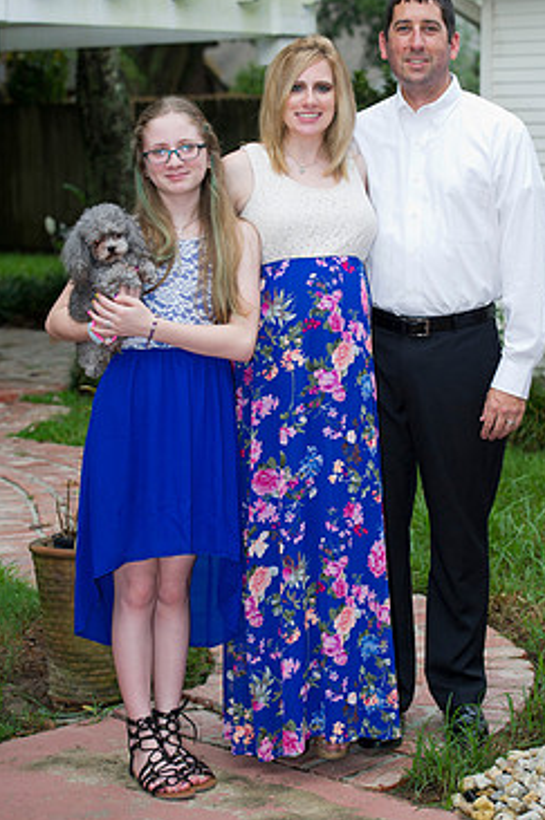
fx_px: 1958
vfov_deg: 23.7
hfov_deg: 15.8
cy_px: 372
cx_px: 331
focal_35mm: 86
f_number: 4
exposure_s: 1/250
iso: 640
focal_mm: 70
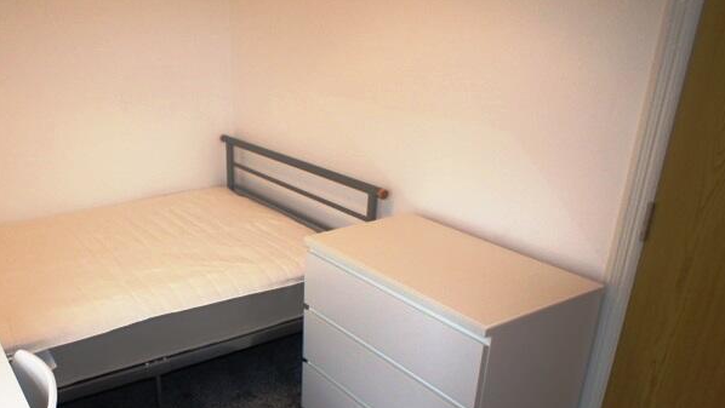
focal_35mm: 43
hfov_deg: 46.2
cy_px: 291
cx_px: 210
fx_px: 827
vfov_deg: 27.5
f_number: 2.8
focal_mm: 16
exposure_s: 1/60
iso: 250
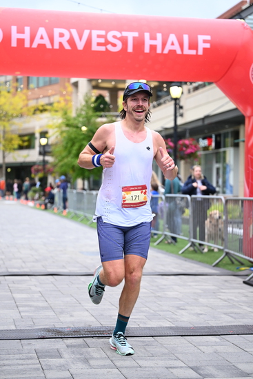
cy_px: 190
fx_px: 737
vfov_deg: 28.8
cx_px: 126
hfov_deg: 19.5
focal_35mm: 70
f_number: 2.8
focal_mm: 70
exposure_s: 1/1250
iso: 1250
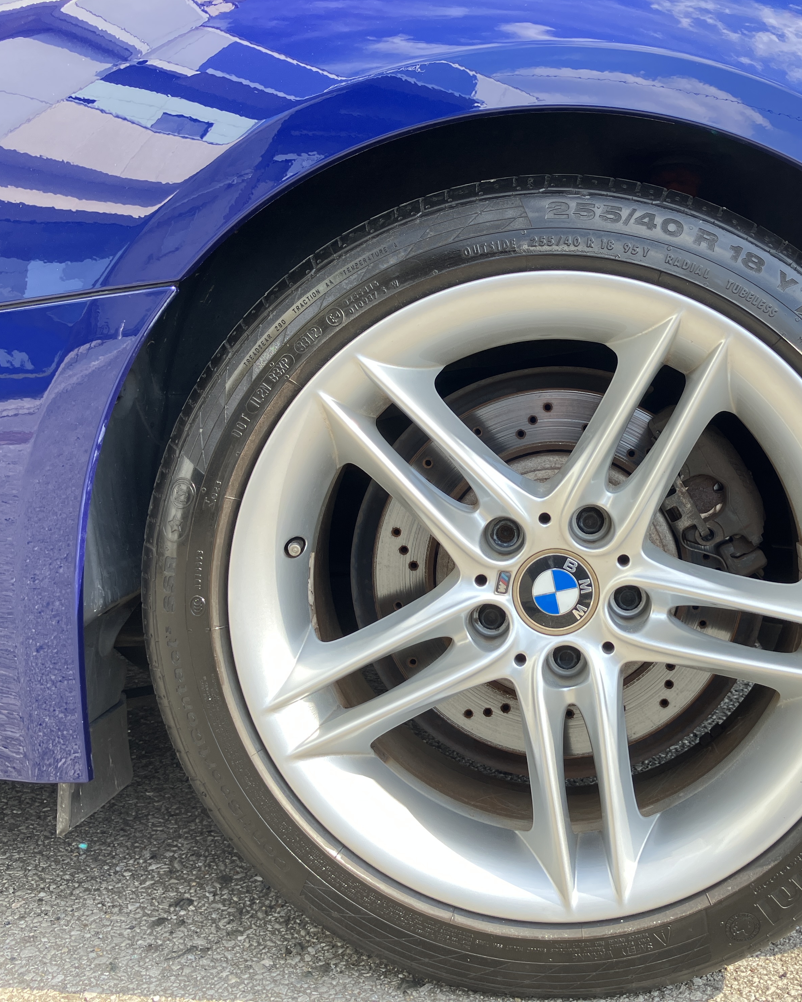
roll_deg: -0.7
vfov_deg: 49.1
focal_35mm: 37
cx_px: 561
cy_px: 494
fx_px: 1098
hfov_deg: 39.5
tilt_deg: -5.7
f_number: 1.8
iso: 32
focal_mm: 3.99
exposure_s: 1/179
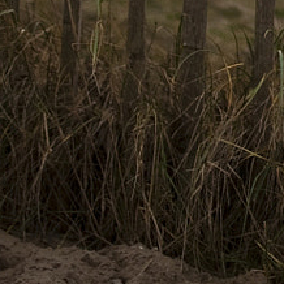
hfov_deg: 5.3
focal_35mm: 327
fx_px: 3036
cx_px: 526
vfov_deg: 5.3
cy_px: -130
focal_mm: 35
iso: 200
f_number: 1.8
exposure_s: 1/400
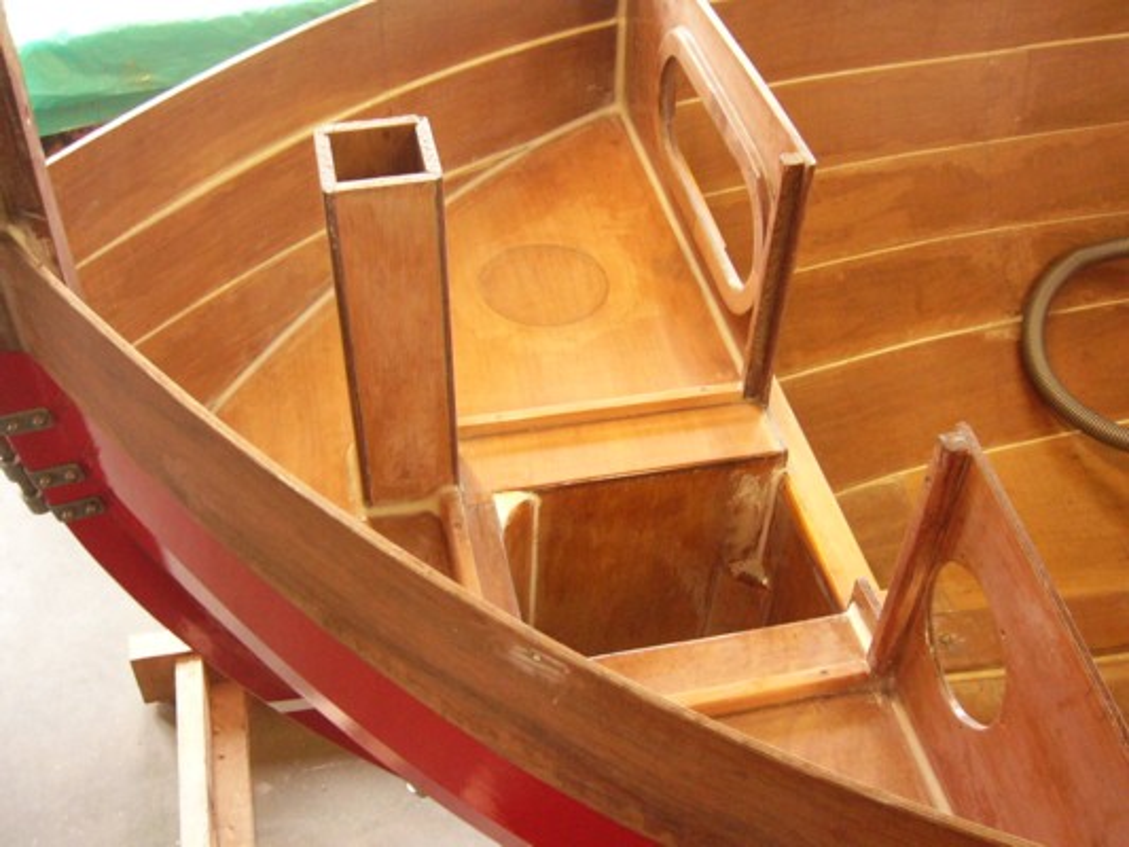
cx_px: 564
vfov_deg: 36.8
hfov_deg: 47.9
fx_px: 1272
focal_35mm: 39
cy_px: 424
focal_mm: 6.5
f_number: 2.9
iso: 200
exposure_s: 1/13
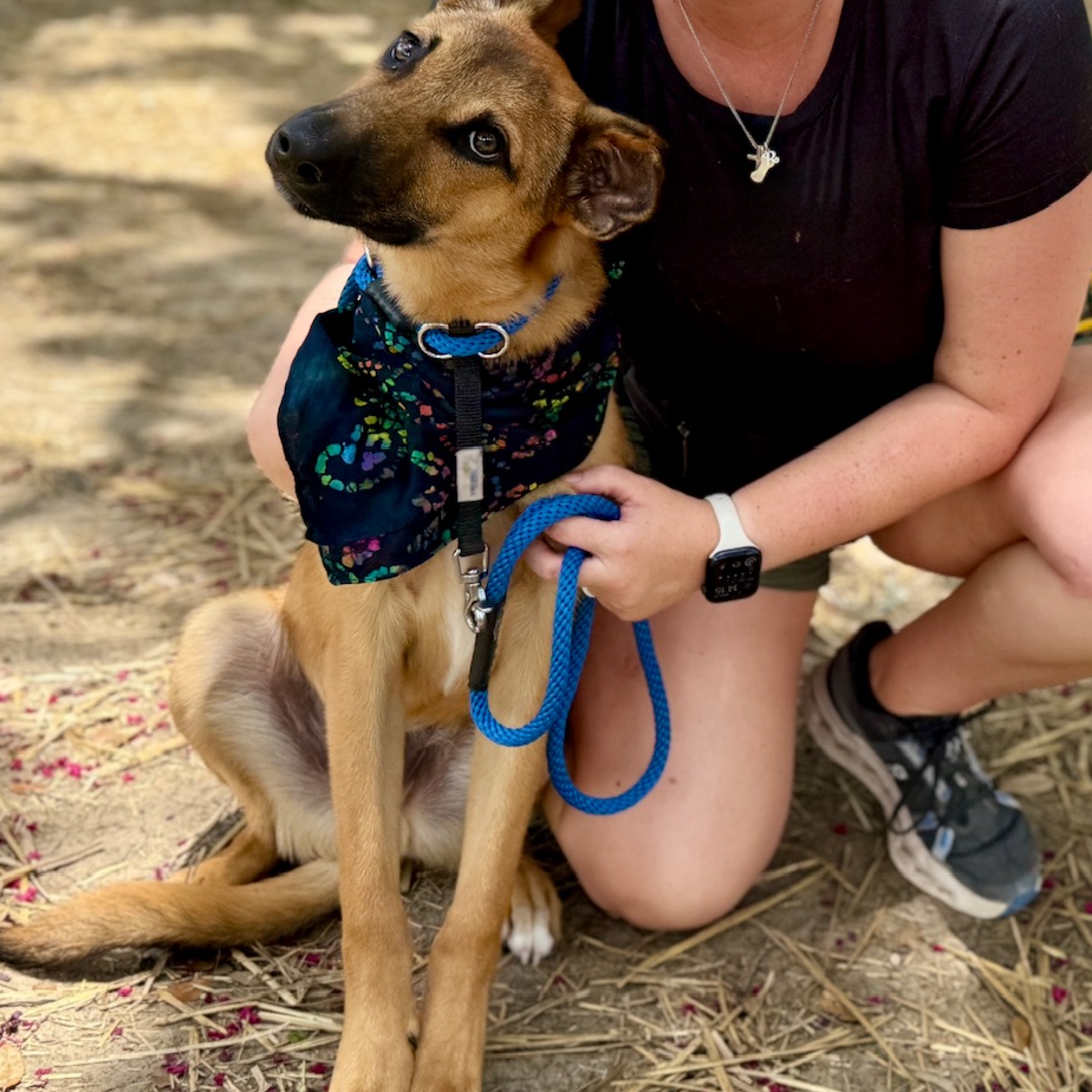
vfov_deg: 35.5
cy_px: 327
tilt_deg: -13.8
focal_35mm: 47
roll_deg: -0.6
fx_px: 1677
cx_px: 782
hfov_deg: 35.5
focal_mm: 6.76
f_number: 1.78
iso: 80
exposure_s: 1/1091
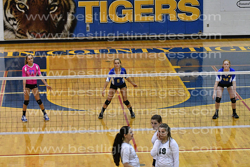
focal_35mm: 210
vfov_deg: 6.5
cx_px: 125
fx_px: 1459
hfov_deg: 9.8
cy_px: 84
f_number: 4
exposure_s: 1/640
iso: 8000
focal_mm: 140
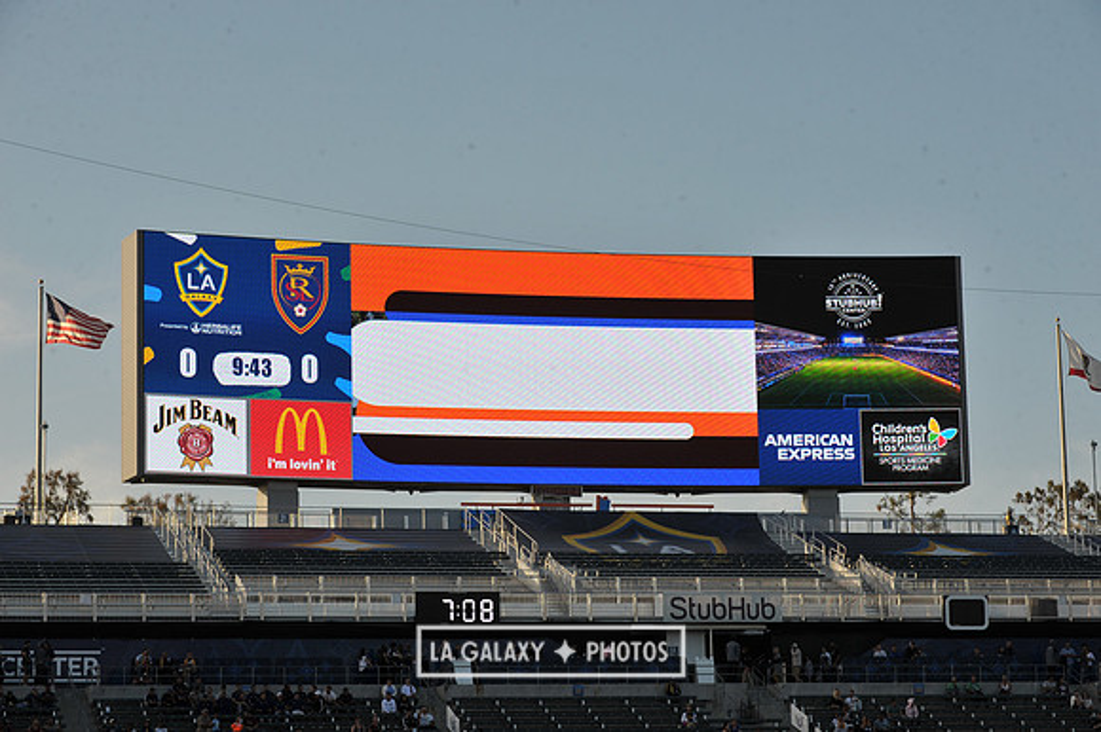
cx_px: 550
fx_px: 3118
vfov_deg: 13.4
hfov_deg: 20.0
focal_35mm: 102
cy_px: 366
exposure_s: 1/500
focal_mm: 102
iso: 400
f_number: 11
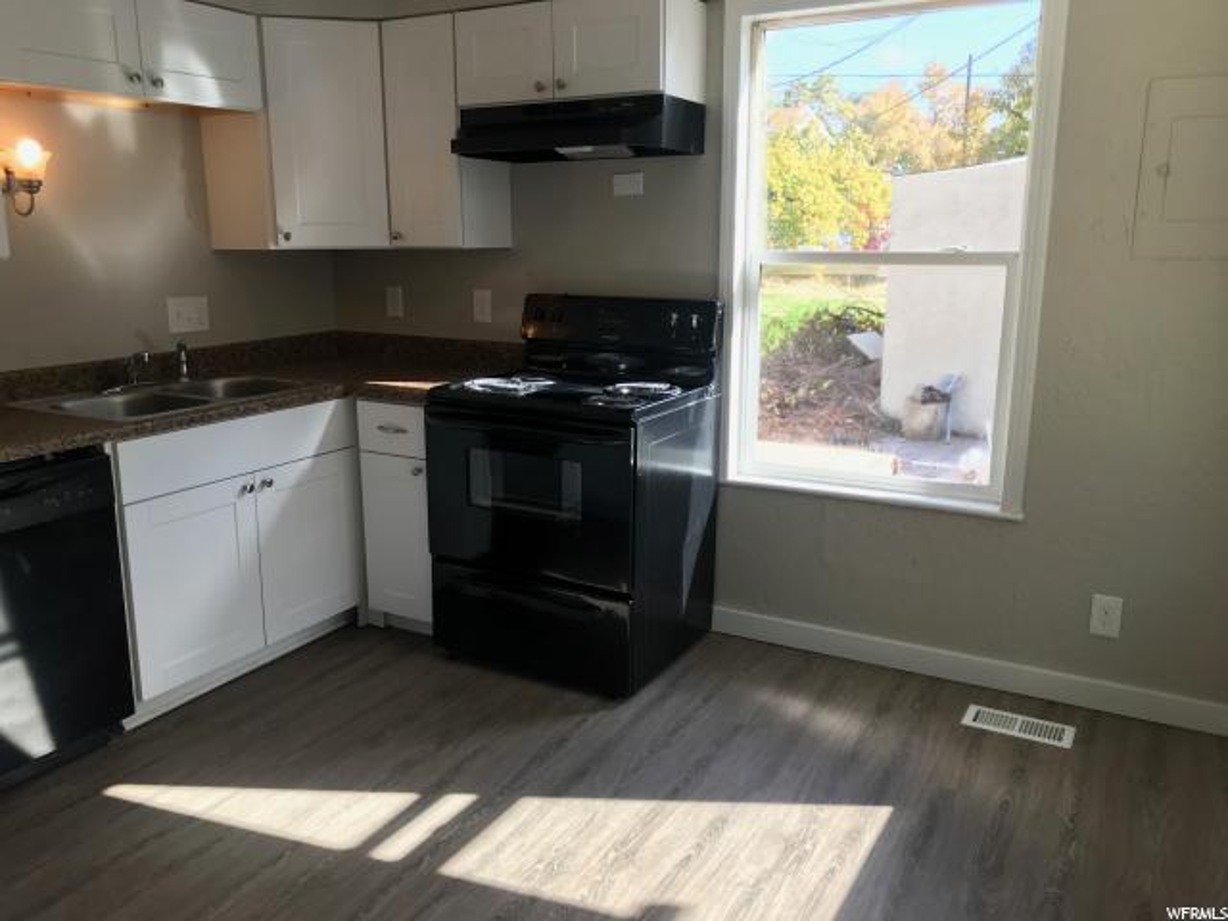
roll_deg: +0.4
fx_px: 993
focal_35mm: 28
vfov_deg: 49.7
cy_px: 460
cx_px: 614
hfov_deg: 63.4
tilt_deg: -11.5
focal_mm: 3.99
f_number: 1.8
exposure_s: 1/162
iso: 20
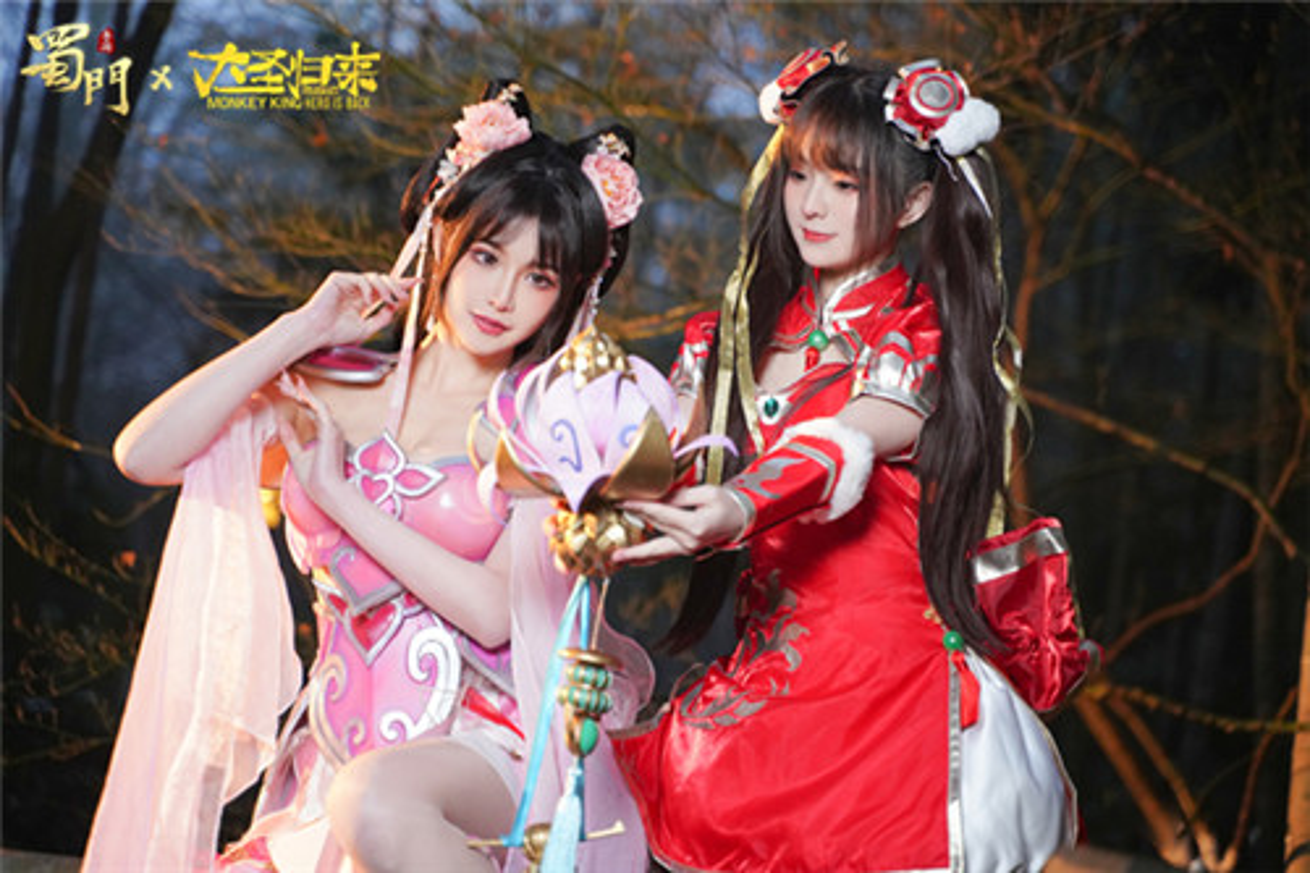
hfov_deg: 27.0
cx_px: 655
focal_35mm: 75
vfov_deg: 18.2
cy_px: 436
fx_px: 2728
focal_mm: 75
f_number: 2.8
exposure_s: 1/100
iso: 3200
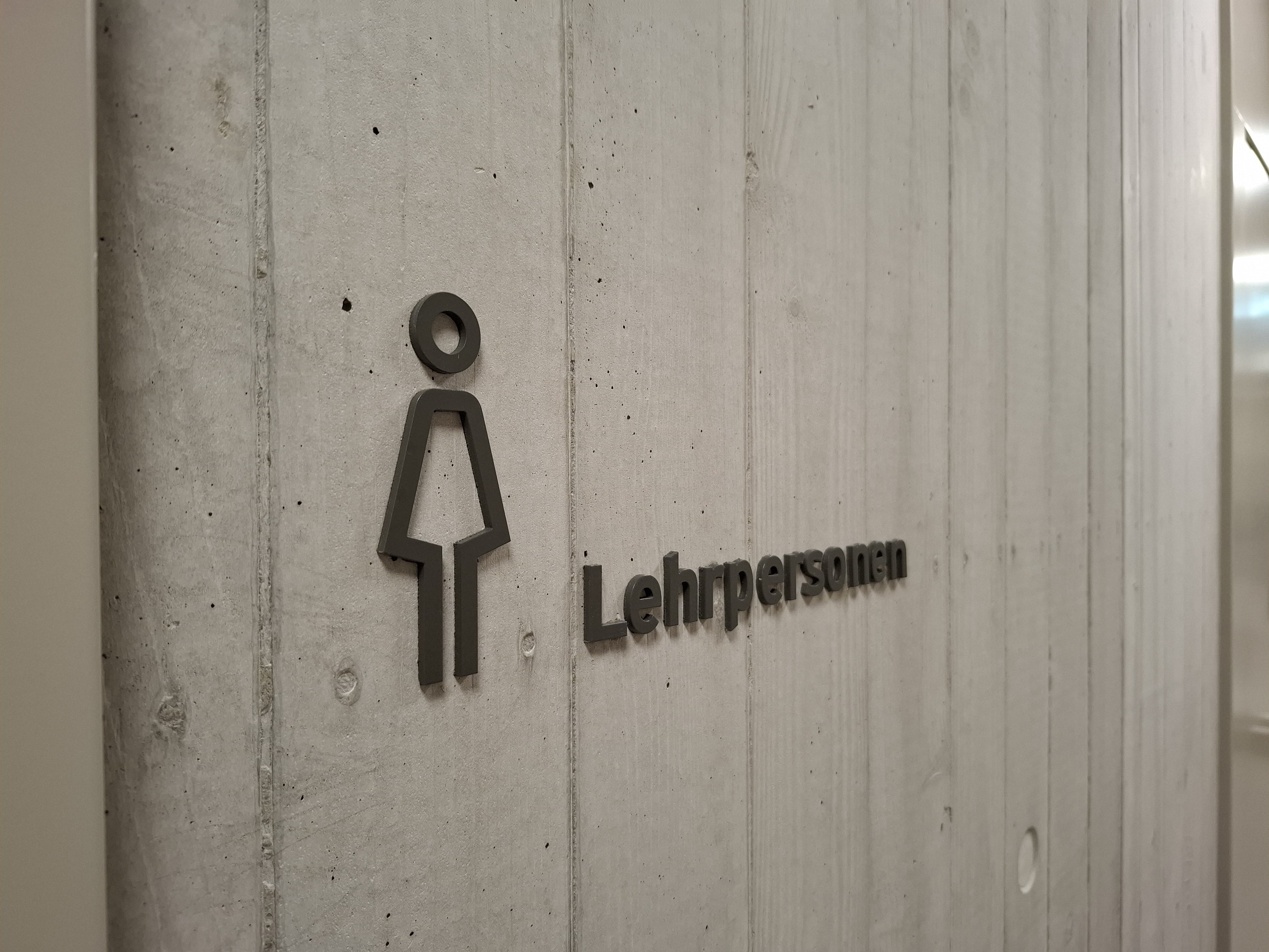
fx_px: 843
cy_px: 476
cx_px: 634
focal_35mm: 23
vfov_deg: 58.9
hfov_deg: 73.9
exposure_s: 1/100
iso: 250
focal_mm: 5.54
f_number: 1.8
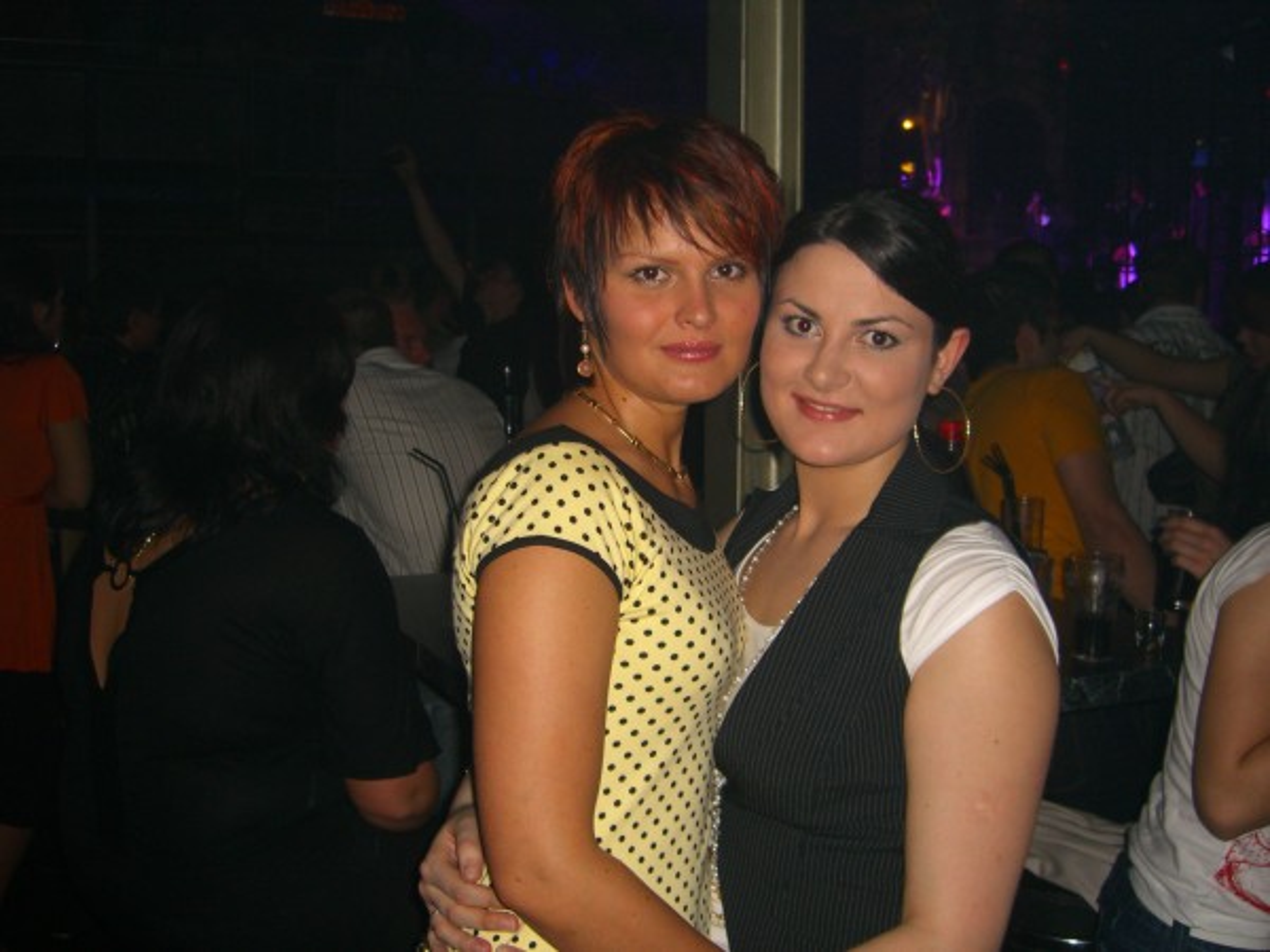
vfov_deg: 37.7
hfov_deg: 49.0
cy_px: 476
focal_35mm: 38
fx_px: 1394
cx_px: 635
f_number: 2.8
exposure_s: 1/60
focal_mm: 7.9
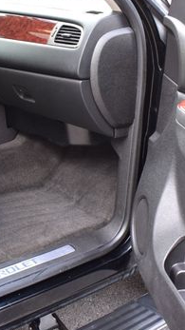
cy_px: 150
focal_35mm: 58
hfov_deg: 20.5
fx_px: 506
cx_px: 35
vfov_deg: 36.0
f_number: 6.3
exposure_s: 1/15
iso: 500
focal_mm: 20
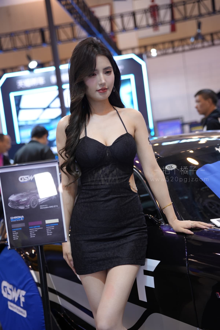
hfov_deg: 24.8
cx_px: 110
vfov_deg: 36.5
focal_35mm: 55
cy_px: 165
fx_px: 500
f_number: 2.8
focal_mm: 54.6
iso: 500
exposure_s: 1/160
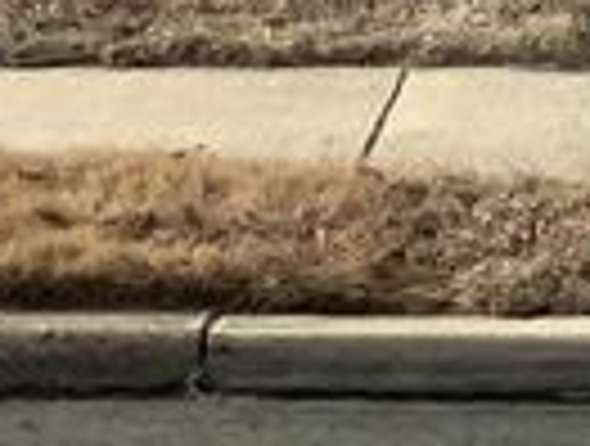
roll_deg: -1.1
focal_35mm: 226
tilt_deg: +2.5
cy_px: -851
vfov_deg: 6.1
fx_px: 3863
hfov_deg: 8.4
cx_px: 1085
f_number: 1.8
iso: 16
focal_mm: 3
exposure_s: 1/1577
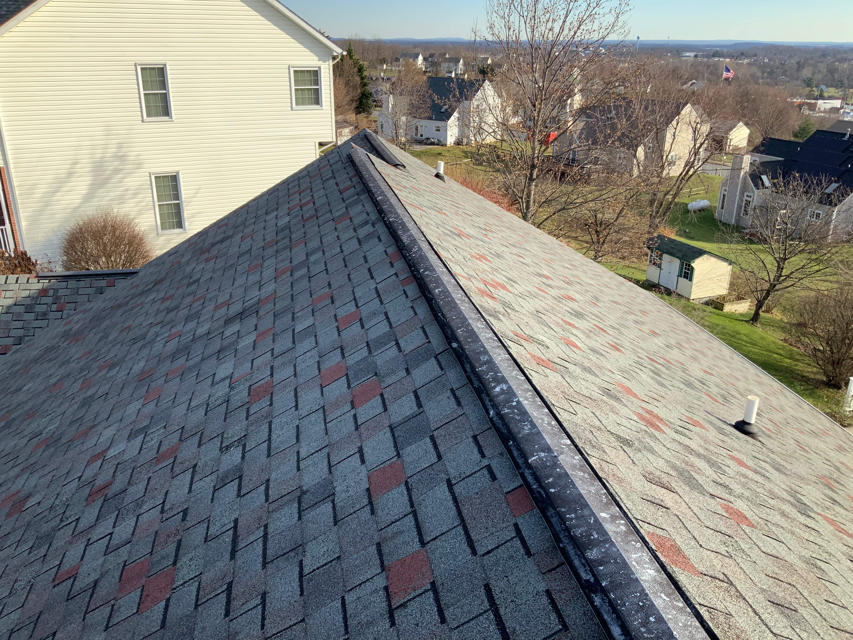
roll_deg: +1.1
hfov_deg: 61.7
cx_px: 426
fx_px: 715
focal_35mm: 29
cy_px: 320
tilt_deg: -22.1
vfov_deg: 48.2
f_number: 1.8
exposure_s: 1/728
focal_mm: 3
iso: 16
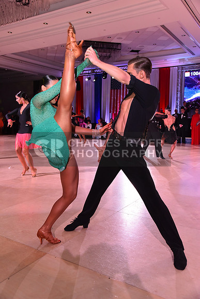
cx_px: 100
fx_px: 266
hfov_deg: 41.1
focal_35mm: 32
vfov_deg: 58.7
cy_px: 150
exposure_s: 1/320
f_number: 5.6
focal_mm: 32
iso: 2500
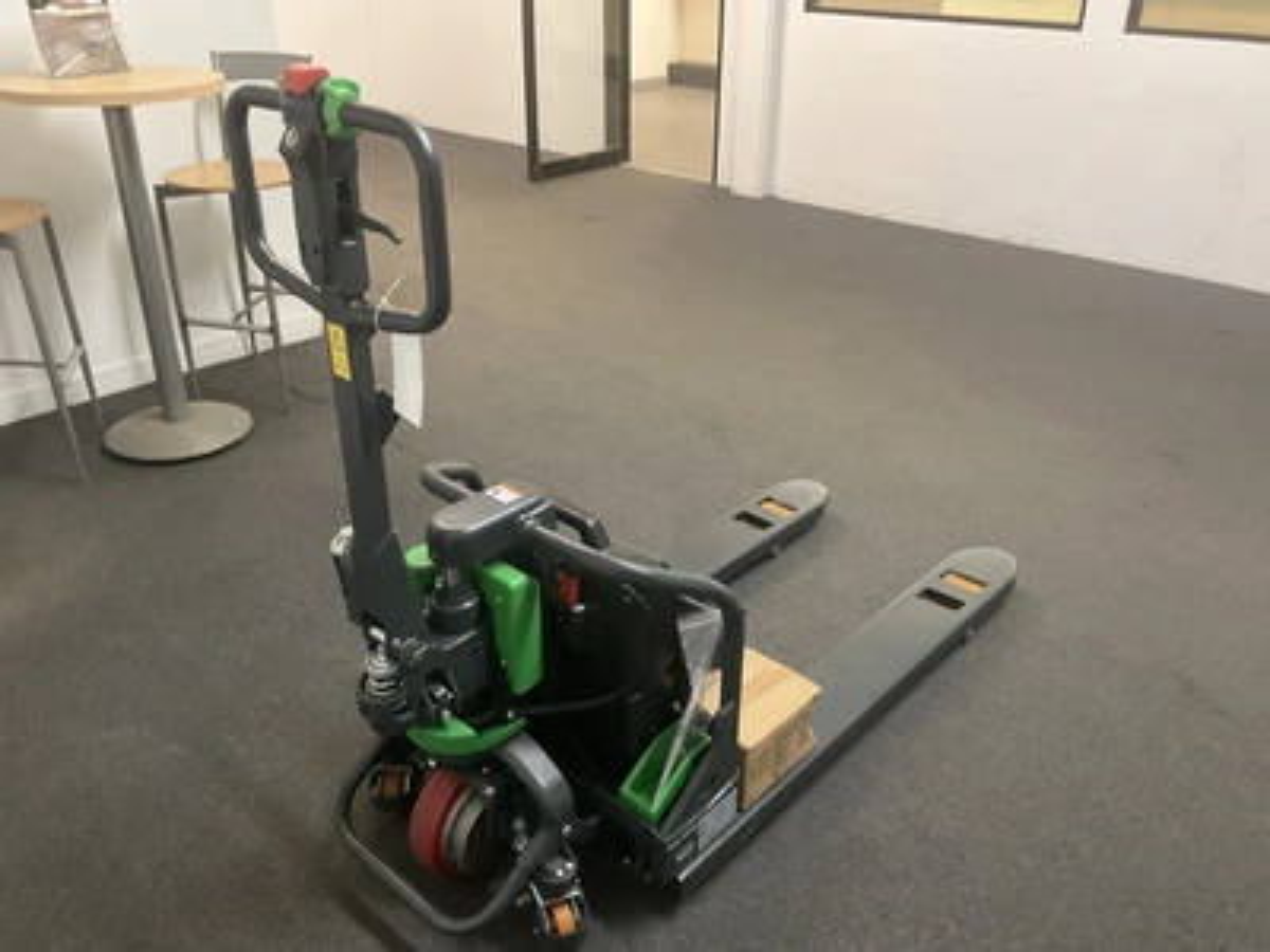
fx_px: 1064
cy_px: 476
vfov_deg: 48.2
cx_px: 635
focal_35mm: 29
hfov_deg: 61.7
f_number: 1.8
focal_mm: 3
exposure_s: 1/40
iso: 250
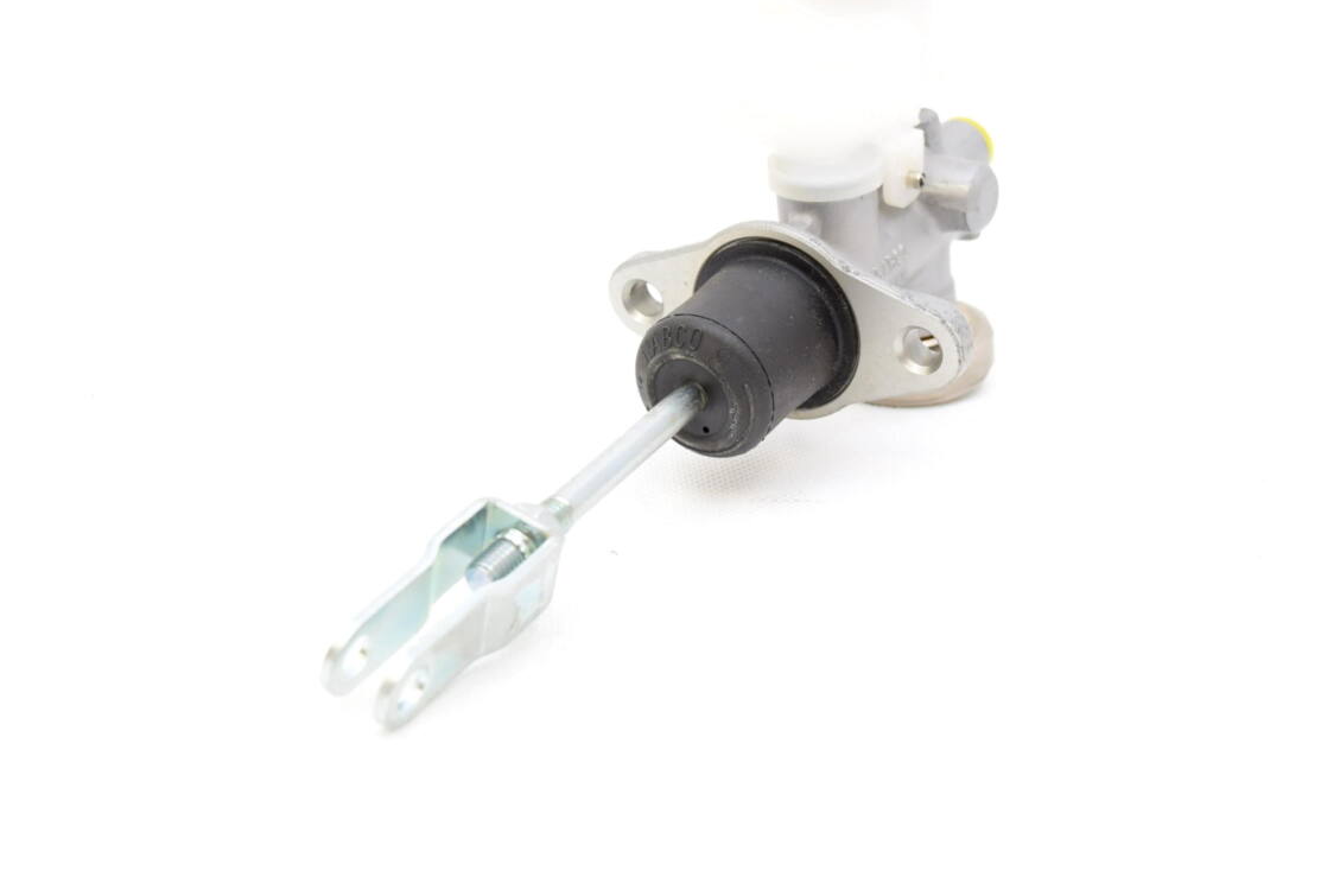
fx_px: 1999
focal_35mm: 54
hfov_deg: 37.1
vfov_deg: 25.2
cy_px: 332
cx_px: 697
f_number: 5.6
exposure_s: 1/125
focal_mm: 27
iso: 400
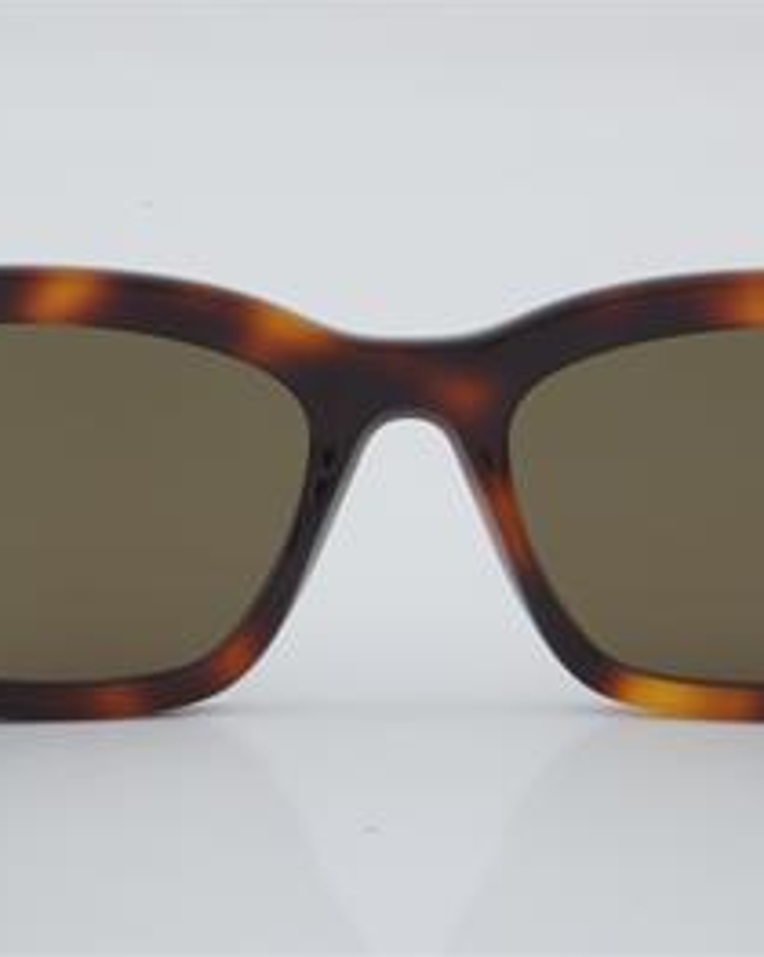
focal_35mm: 107
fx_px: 3028
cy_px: 477
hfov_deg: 14.4
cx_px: 415
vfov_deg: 18.0
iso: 100
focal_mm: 50
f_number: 29
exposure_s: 1/4
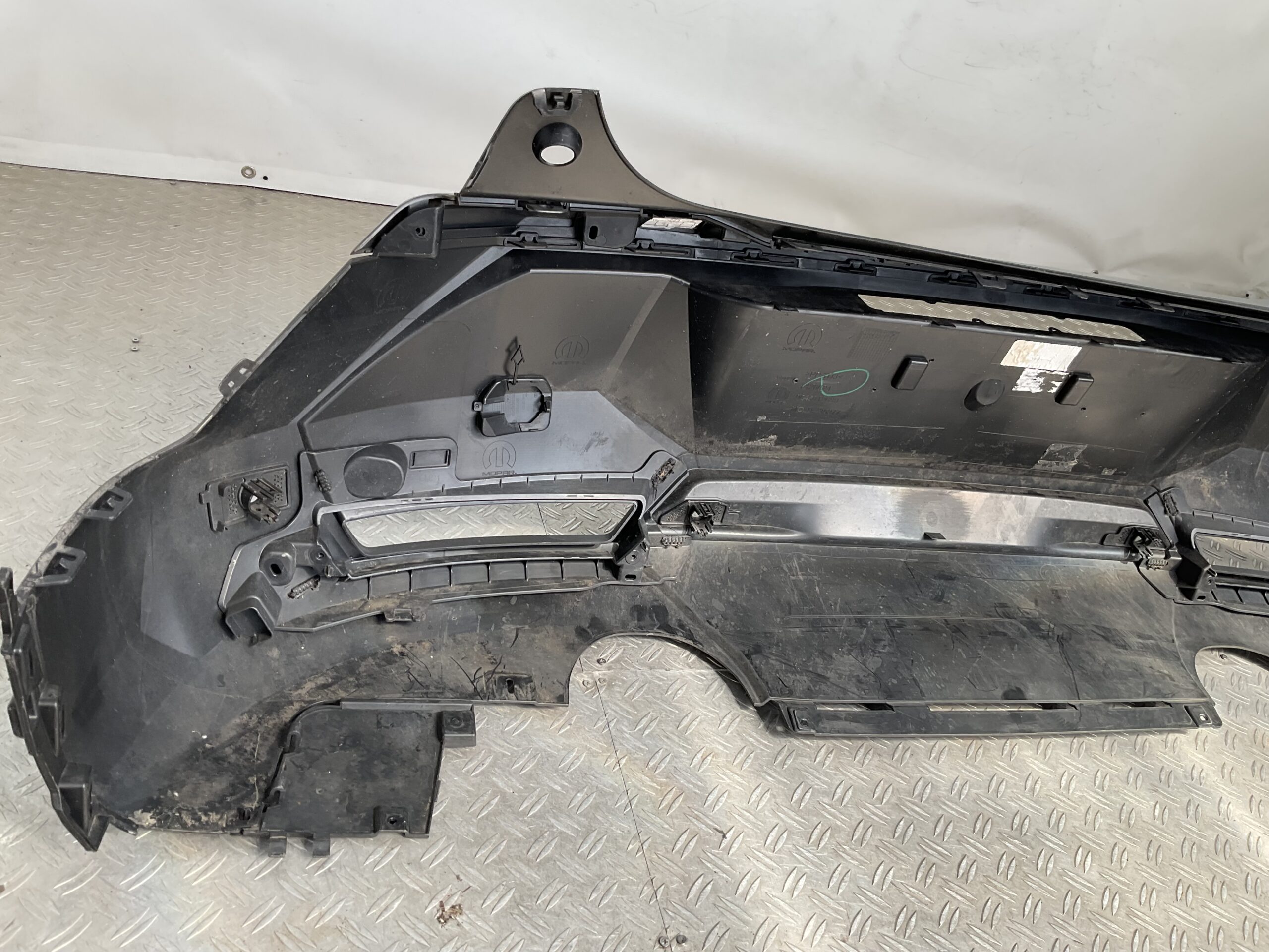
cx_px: 634
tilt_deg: -32.8
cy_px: 476
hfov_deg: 61.7
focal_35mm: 29
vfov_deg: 48.2
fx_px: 1063
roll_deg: -16.7
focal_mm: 3
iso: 16
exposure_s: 1/131
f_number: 1.8
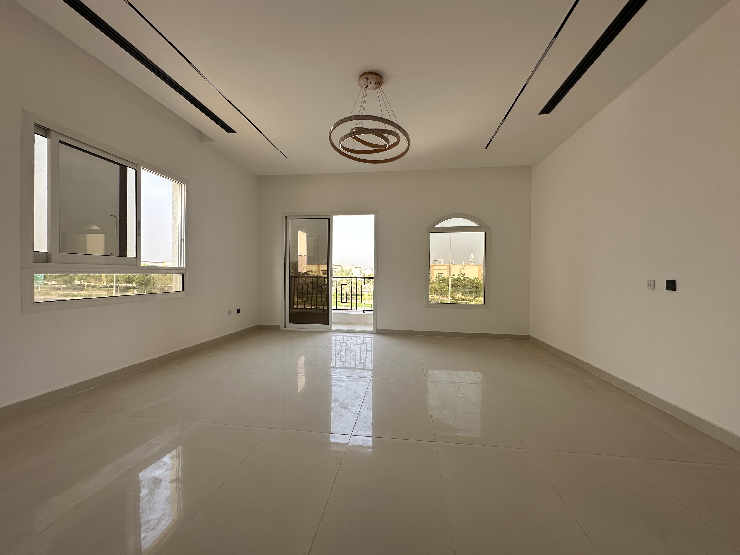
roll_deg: -0.1
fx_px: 299
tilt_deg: +0.2
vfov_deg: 85.7
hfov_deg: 102.1
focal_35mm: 14
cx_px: 370
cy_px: 278
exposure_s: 1/181
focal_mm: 2.22
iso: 40
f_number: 2.2
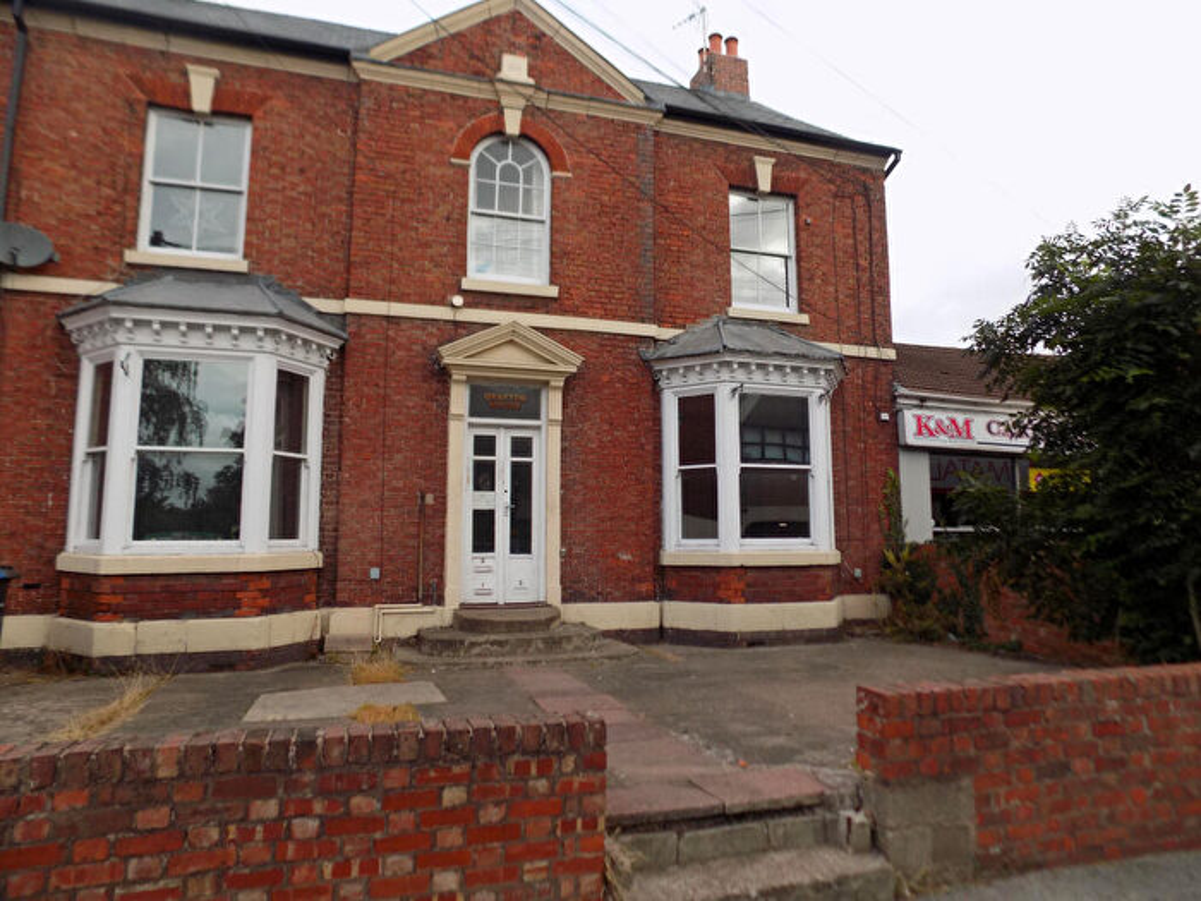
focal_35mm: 23
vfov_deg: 58.9
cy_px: 450
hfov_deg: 73.9
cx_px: 600
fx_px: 798
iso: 80
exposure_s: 1/160
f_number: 3.1
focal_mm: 4
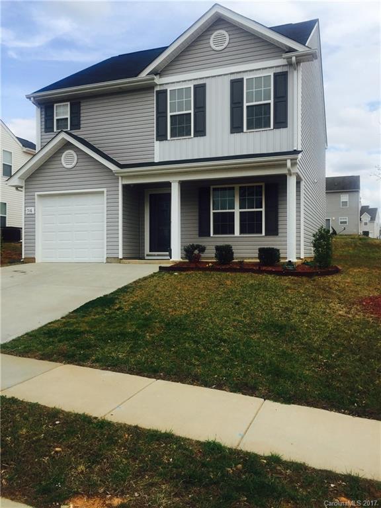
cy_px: 254
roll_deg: -0.4
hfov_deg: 48.2
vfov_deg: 61.7
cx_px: 190
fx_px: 426
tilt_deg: -0.8
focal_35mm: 29
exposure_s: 1/1068
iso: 32
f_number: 2.2
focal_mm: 4.15
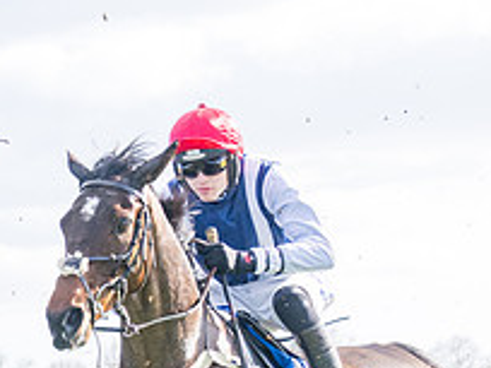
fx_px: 4695
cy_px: 568
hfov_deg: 5.8
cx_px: -621
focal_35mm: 331
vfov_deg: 4.5
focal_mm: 70
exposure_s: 1/1600
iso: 400
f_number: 4
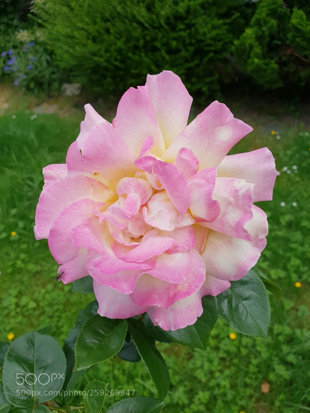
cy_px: 206
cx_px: 155
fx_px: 310
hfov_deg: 53.1
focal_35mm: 26
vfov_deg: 67.3
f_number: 2.4
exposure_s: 1/878
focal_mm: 4.3
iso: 50
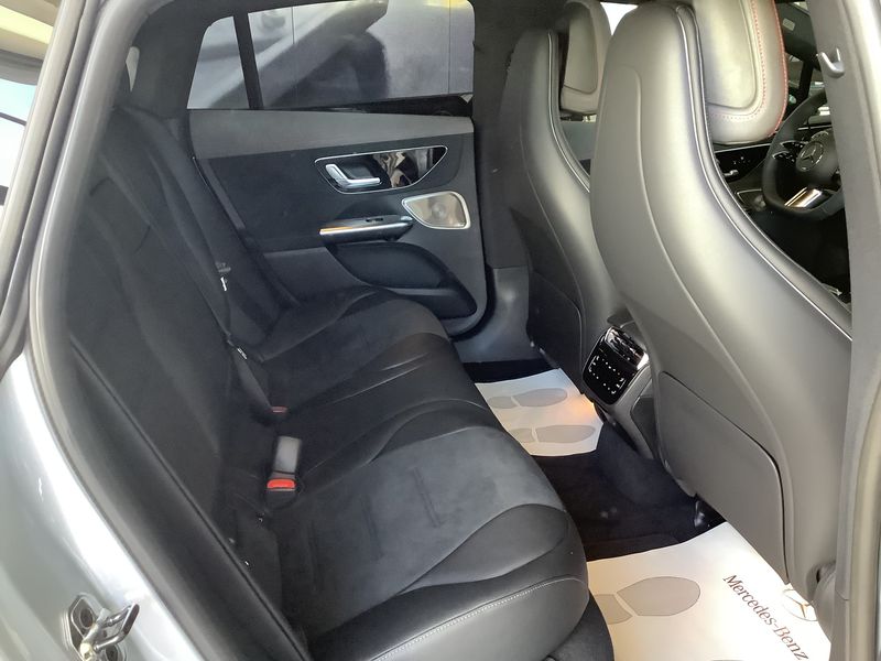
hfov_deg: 58.4
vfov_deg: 45.4
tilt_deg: -20.8
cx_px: 440
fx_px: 789
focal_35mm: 31
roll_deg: -0.4
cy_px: 330
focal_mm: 3.3
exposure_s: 1/50
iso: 320
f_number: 2.4
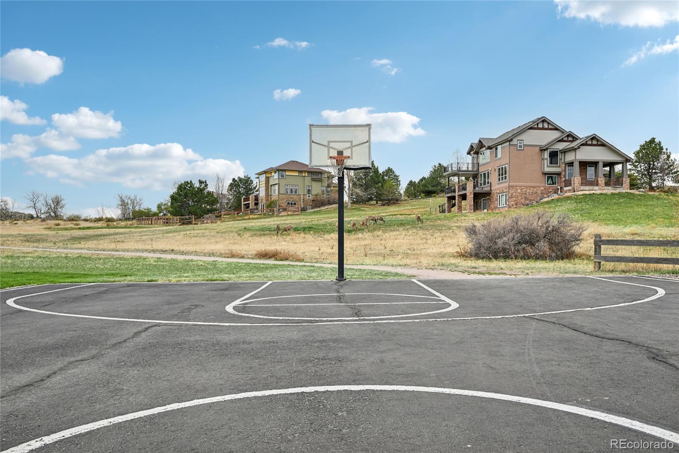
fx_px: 566
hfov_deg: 61.9
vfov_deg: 43.6
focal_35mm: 30
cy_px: 226
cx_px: 340
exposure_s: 1/40
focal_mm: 30
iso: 64
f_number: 11
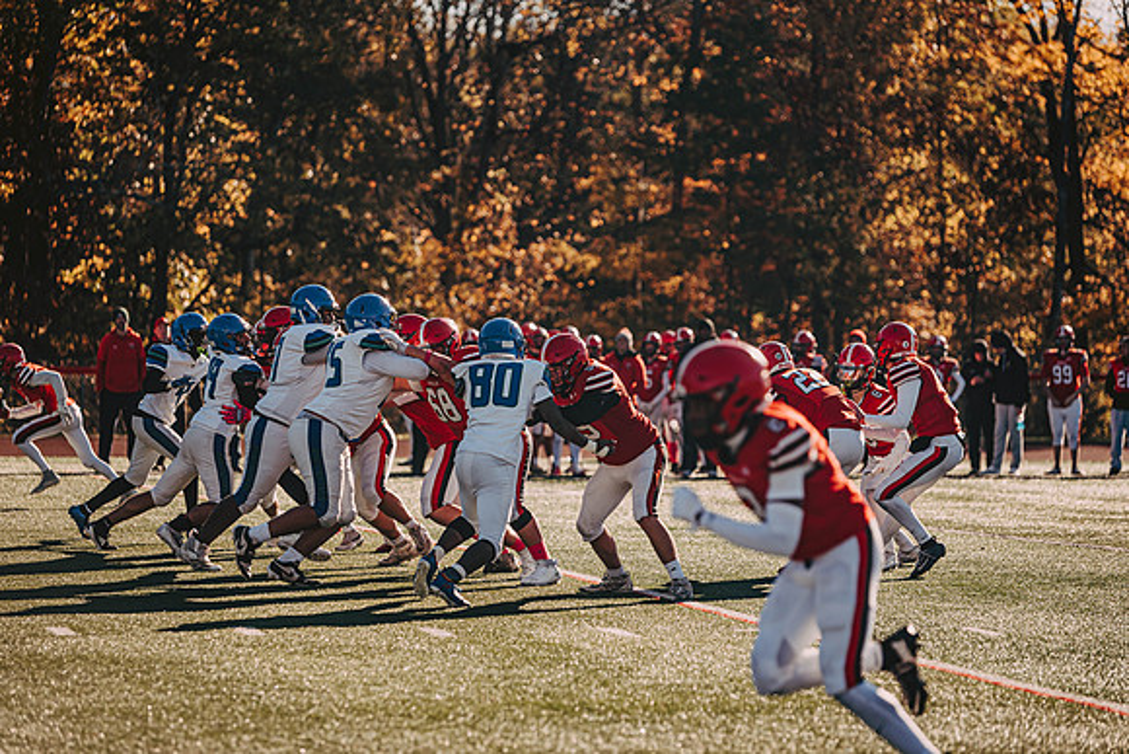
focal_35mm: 155
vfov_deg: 8.9
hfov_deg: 13.2
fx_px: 4862
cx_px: 564
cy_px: 377
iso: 250
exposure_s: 1/2000
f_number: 3.2
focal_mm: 155
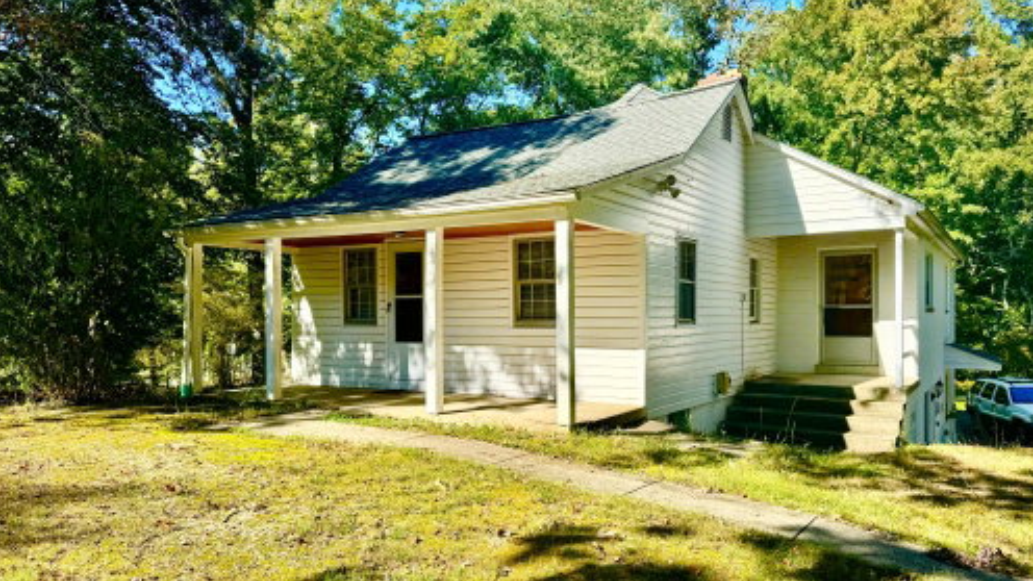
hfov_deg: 69.8
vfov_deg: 42.9
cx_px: 529
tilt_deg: -1.0
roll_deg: +0.3
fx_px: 740
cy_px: 314
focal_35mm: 27
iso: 80
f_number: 1.78
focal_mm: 6.76
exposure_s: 1/1767
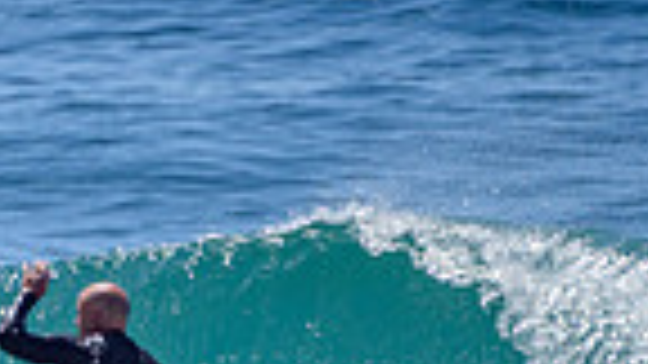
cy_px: 512
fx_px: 44485
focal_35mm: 2589
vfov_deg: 0.5
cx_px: -182
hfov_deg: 0.8
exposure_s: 1/2000
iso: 64
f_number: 6.3
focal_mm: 500
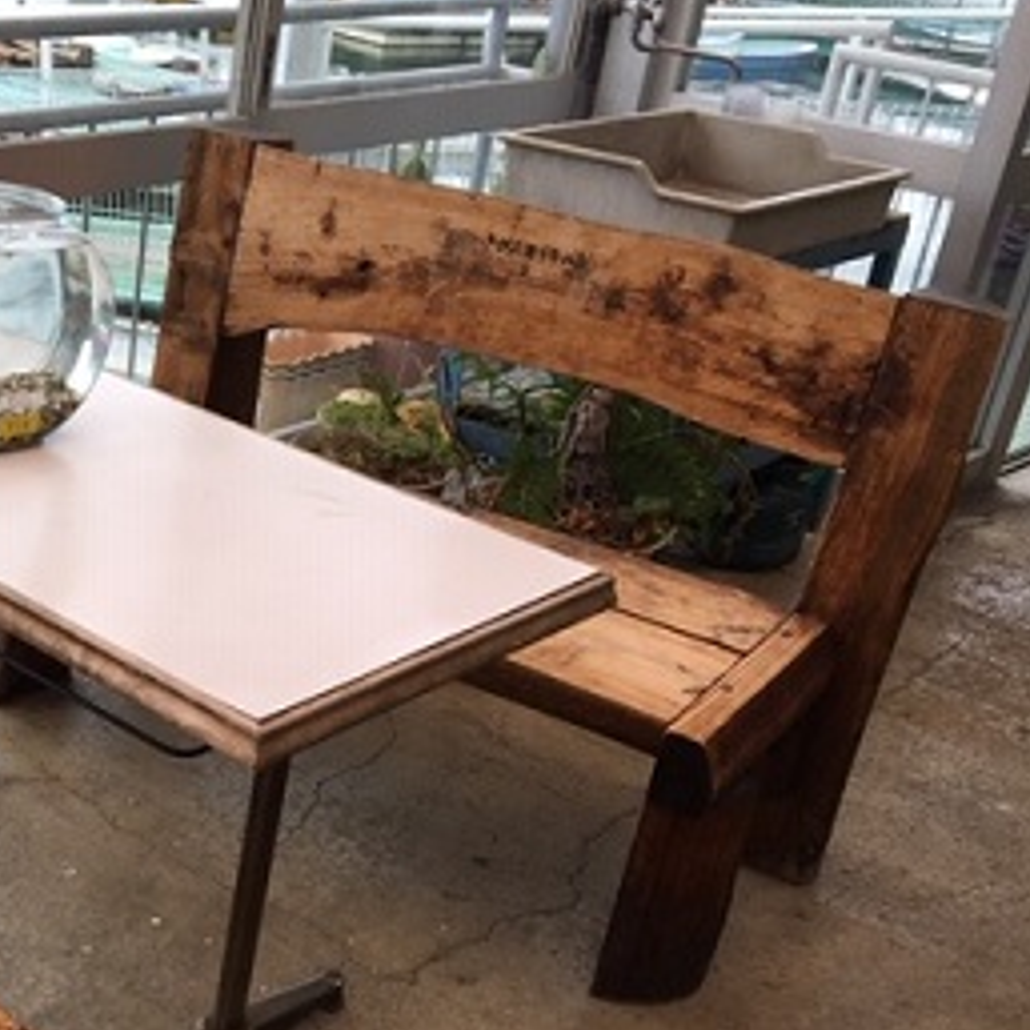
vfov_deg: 33.2
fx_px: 1717
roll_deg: -5.6
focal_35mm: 51
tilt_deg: -26.4
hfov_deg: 31.6
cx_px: 76
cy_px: 661
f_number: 2.2
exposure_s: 1/127
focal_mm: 4.15
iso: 25
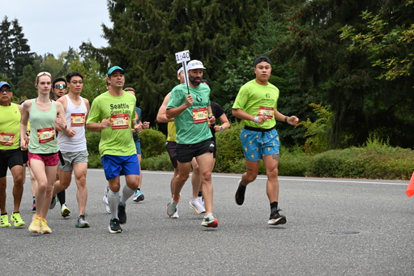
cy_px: 128
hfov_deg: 20.8
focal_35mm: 98
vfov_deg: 14.0
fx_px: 1127
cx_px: 195
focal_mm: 91
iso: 400
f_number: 6.3
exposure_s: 1/160
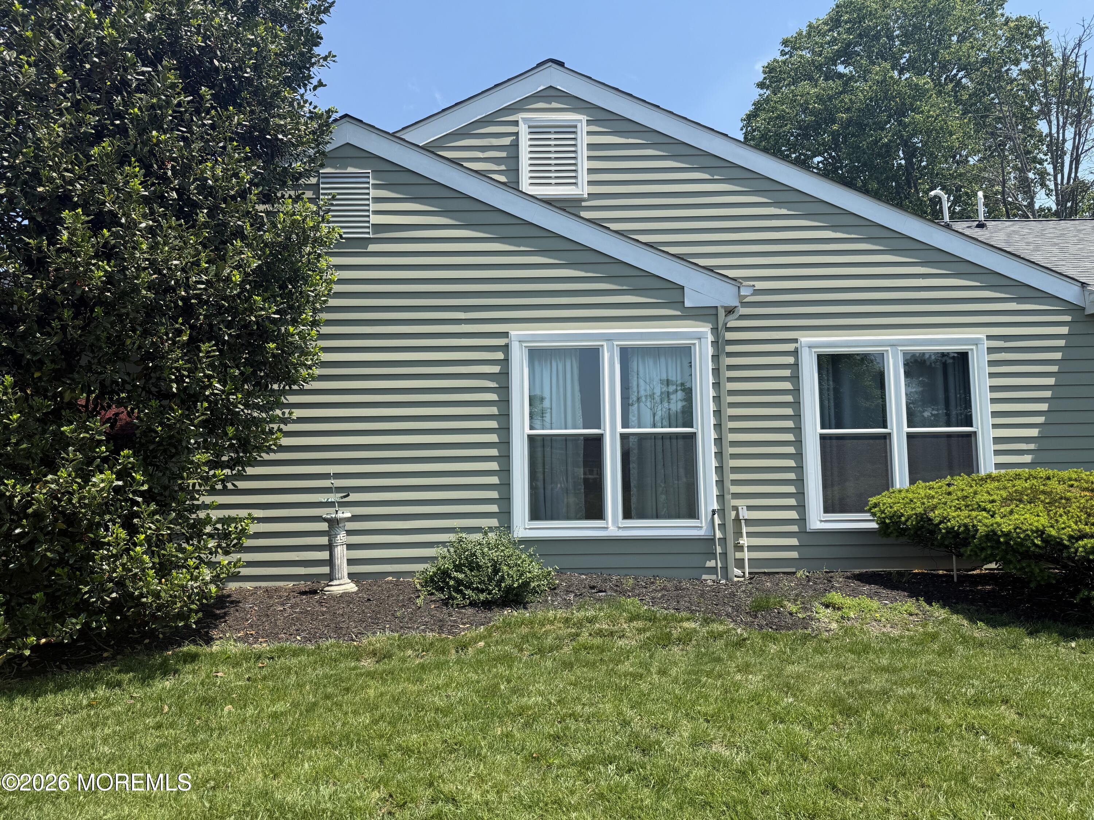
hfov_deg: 71.6
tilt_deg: +5.1
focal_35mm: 24
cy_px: 410
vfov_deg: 56.8
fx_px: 758
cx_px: 547
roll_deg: +1.1
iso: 80
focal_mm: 6.76
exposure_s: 1/2907
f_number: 1.78
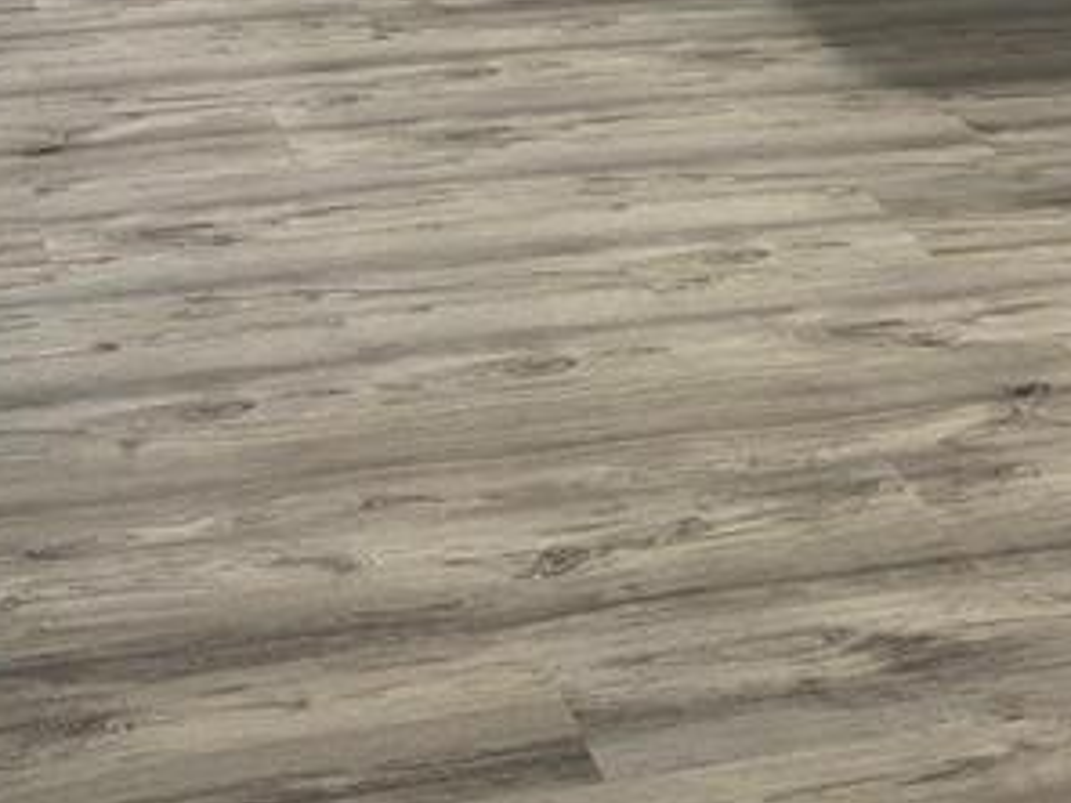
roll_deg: -1.1
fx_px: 2785
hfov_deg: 21.8
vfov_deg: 14.8
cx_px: 532
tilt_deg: -7.9
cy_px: -521
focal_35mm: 90
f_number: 1.8
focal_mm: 4.25
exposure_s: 1/60
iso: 80
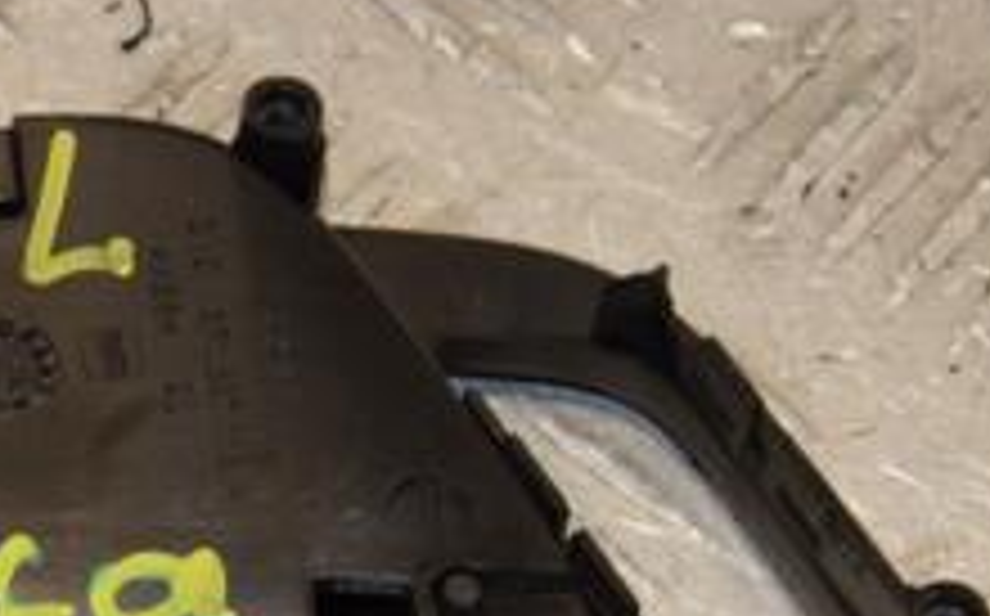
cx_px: -256
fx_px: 6523
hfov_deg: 8.6
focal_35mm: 242
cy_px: 414
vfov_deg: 5.4
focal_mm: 58
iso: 800
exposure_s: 1/200
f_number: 9
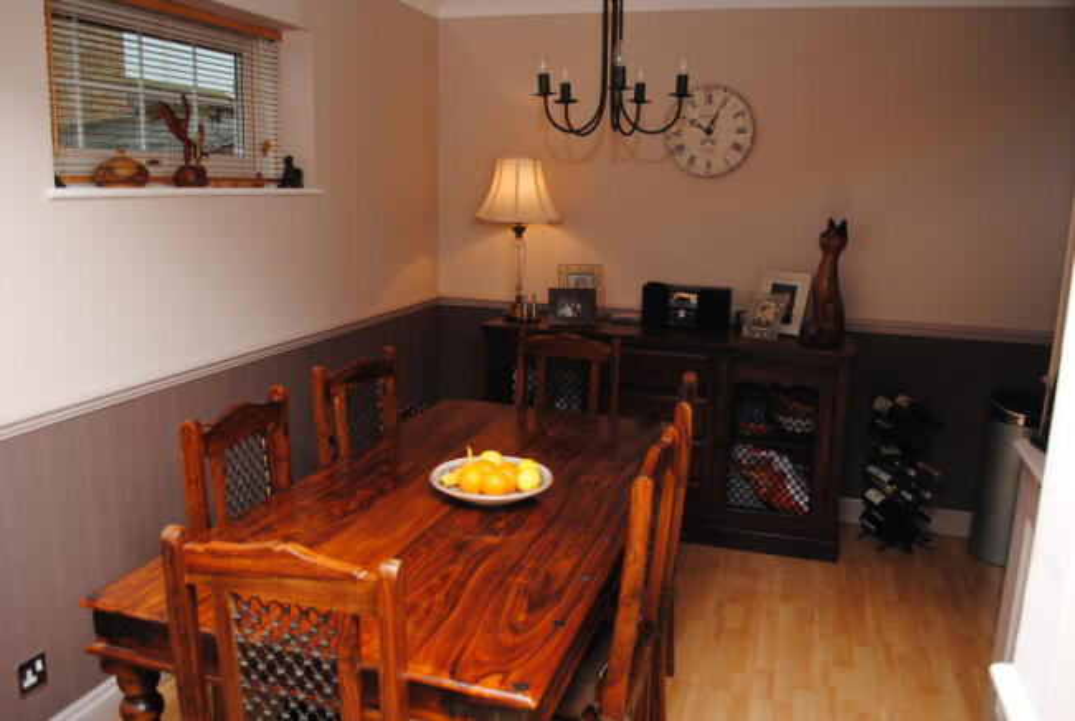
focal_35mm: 27
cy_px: 360
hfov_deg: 67.3
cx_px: 538
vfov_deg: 48.1
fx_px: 808
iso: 200
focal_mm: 18
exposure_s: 1/60
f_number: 4
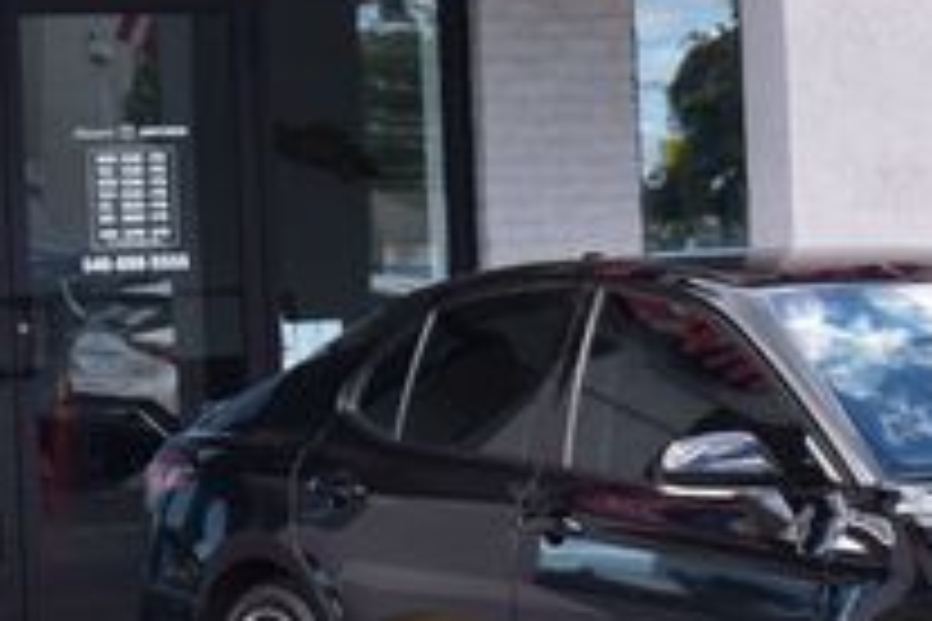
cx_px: 378
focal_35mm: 209
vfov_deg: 6.6
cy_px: 320
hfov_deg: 9.9
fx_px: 5399
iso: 400
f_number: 9
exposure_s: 1/160
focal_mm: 45
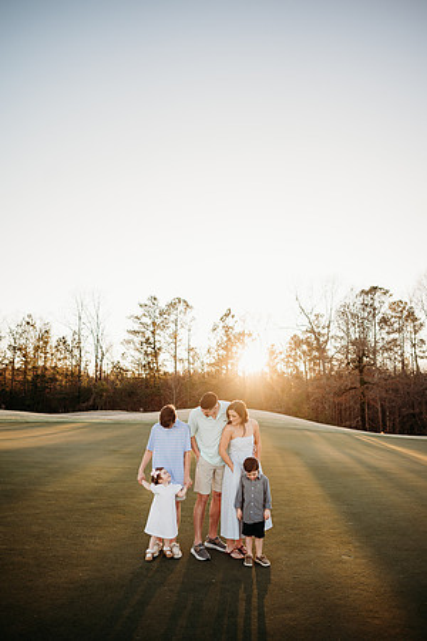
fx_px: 427
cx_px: 214
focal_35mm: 24
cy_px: 320
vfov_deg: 73.7
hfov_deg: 53.1
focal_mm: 24
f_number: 2.5
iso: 160
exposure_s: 1/640
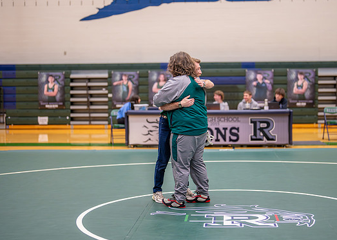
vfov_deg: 21.9
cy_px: 109
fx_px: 622
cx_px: 188
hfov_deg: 30.3
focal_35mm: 65
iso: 1000
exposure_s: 1/800
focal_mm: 50
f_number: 1.2
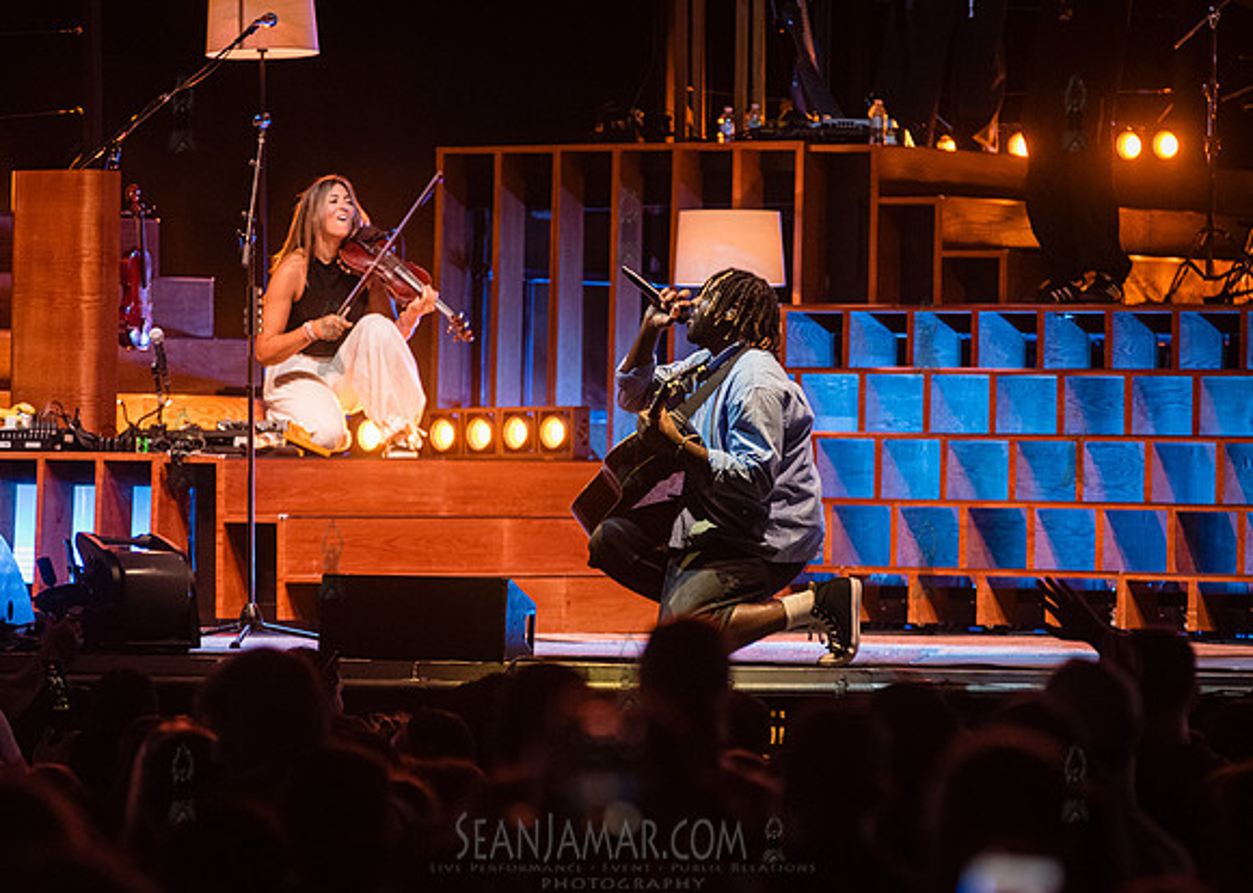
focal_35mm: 231
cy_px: 425
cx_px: 737
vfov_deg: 6.2
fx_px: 8198
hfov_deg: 8.7
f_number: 3.5
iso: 6400
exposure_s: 1/400
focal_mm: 200
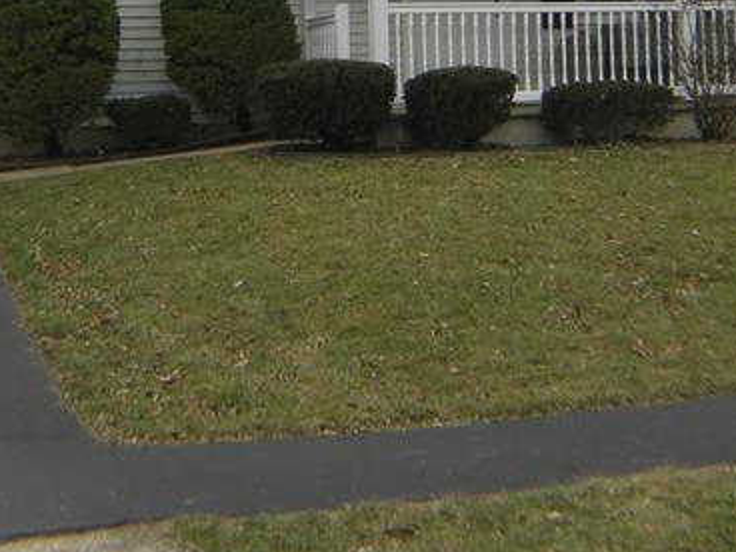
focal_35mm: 114
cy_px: 12
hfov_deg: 17.3
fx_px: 2424
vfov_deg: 12.8
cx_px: 348
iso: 64
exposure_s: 1/198
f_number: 4.5
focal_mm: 8.5
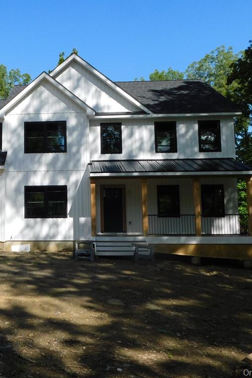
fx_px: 368
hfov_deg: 36.2
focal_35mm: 35
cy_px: 188
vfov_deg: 54.4
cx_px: 39
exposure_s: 1/1250
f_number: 3.1
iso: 125
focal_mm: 4.5
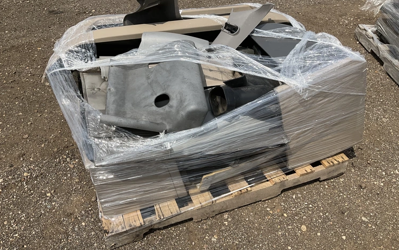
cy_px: 108
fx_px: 337
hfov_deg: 61.2
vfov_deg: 40.5
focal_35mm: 31
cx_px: 200
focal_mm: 3
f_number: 1.8
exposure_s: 1/2538
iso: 25
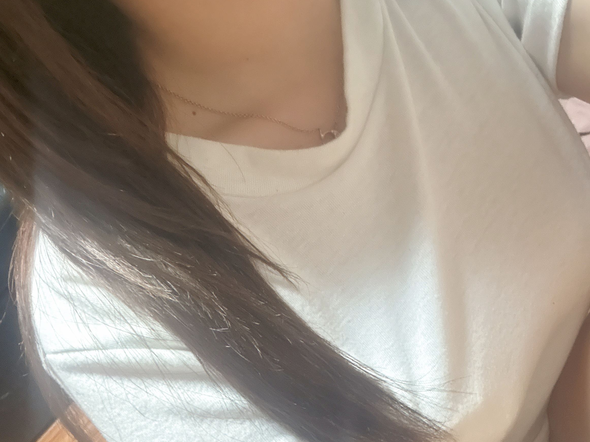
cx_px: 301
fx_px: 682
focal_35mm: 40
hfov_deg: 46.8
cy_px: 377
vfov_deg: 34.4
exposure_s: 1/16
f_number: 1.9
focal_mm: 2.69
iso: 800
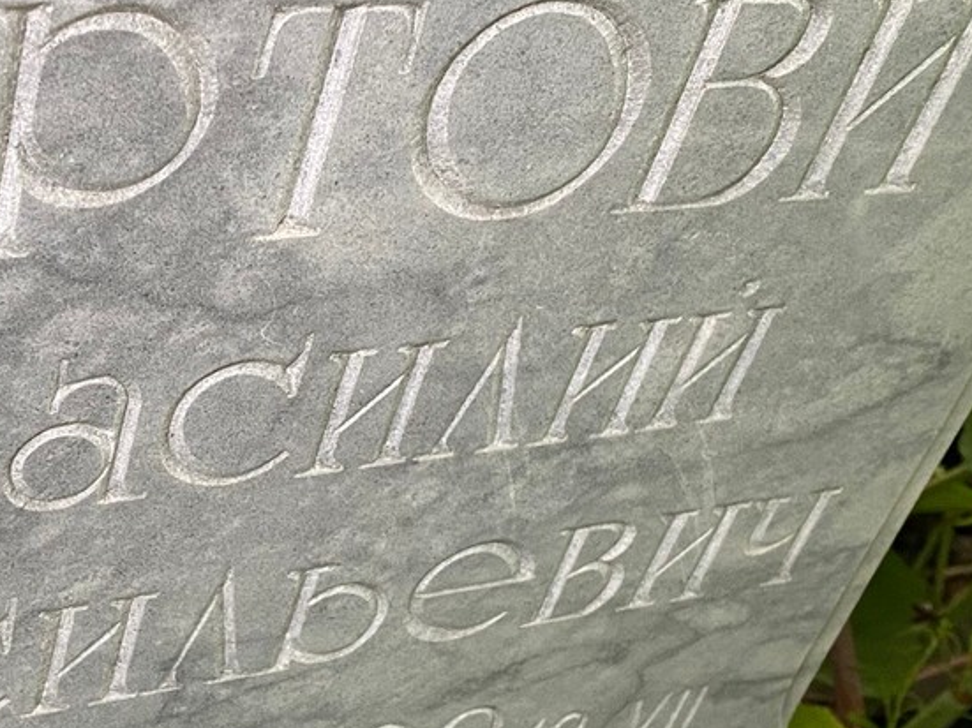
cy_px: 434
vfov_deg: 21.6
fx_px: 1909
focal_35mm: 68
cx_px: 258
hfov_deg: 28.2
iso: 125
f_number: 1.8
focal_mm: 4.25
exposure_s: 1/78
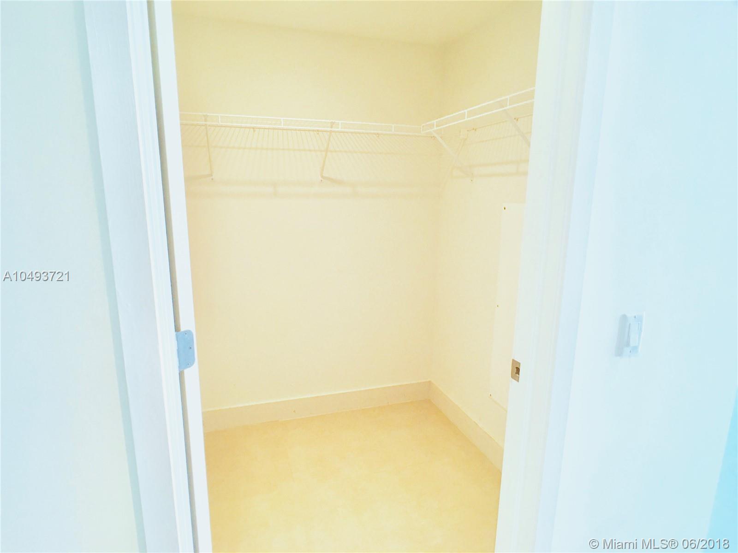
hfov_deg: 61.7
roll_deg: -1.2
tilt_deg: -11.0
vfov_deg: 48.2
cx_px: 369
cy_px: 276
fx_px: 618
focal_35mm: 29
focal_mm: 4.15
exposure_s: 1/15
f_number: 2.2
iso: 40
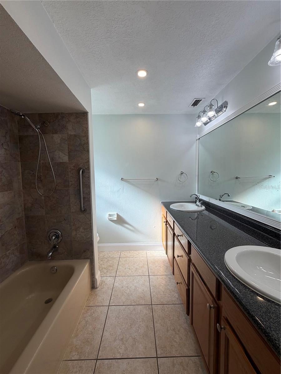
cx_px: 140
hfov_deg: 85.7
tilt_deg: -4.4
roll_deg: +1.1
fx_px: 152
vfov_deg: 102.1
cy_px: 187
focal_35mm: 14
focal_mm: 2.22
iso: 25
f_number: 2.2
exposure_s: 1/120
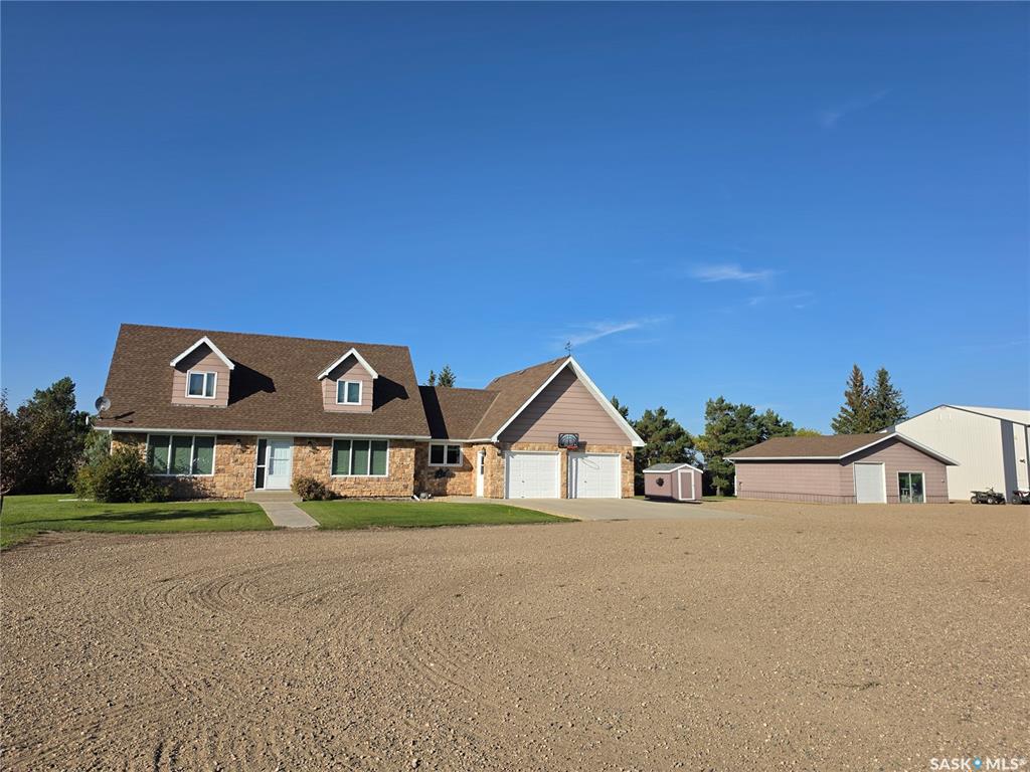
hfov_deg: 73.9
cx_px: 515
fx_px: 684
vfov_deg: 58.9
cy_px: 386
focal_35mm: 23
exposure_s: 1/7939
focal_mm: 6.5
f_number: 1.4
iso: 64
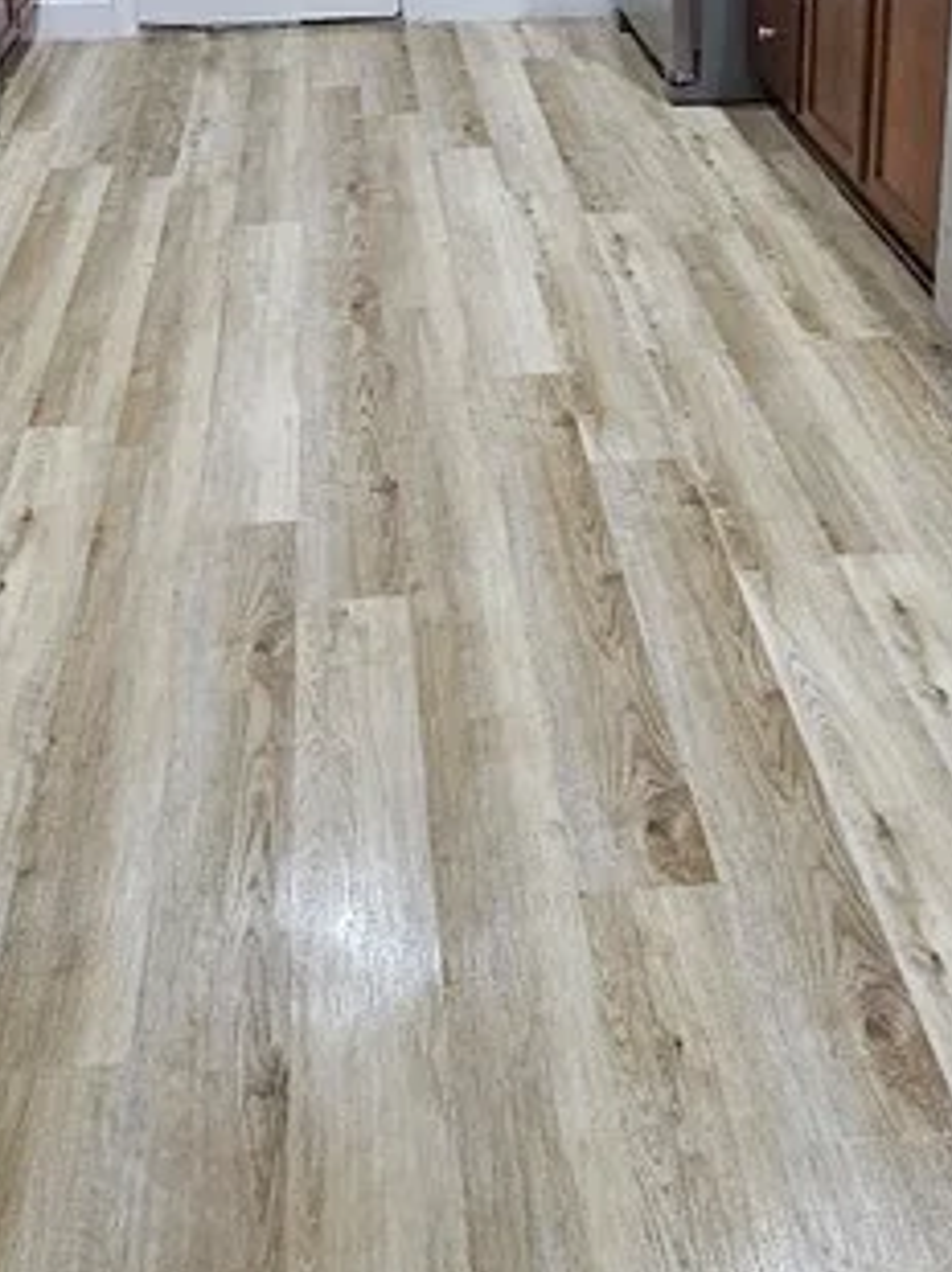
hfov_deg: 33.5
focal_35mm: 43
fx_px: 1579
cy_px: 78
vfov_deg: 39.9
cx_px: 427
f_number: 2.2
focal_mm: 2.2
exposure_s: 1/40
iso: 320
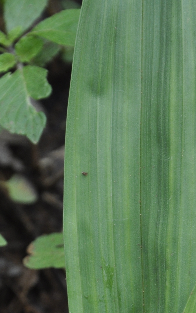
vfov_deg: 4.3
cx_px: 25
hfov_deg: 2.7
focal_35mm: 493
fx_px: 4211
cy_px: 270
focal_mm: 105
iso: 360
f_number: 5.6
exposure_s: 1/125
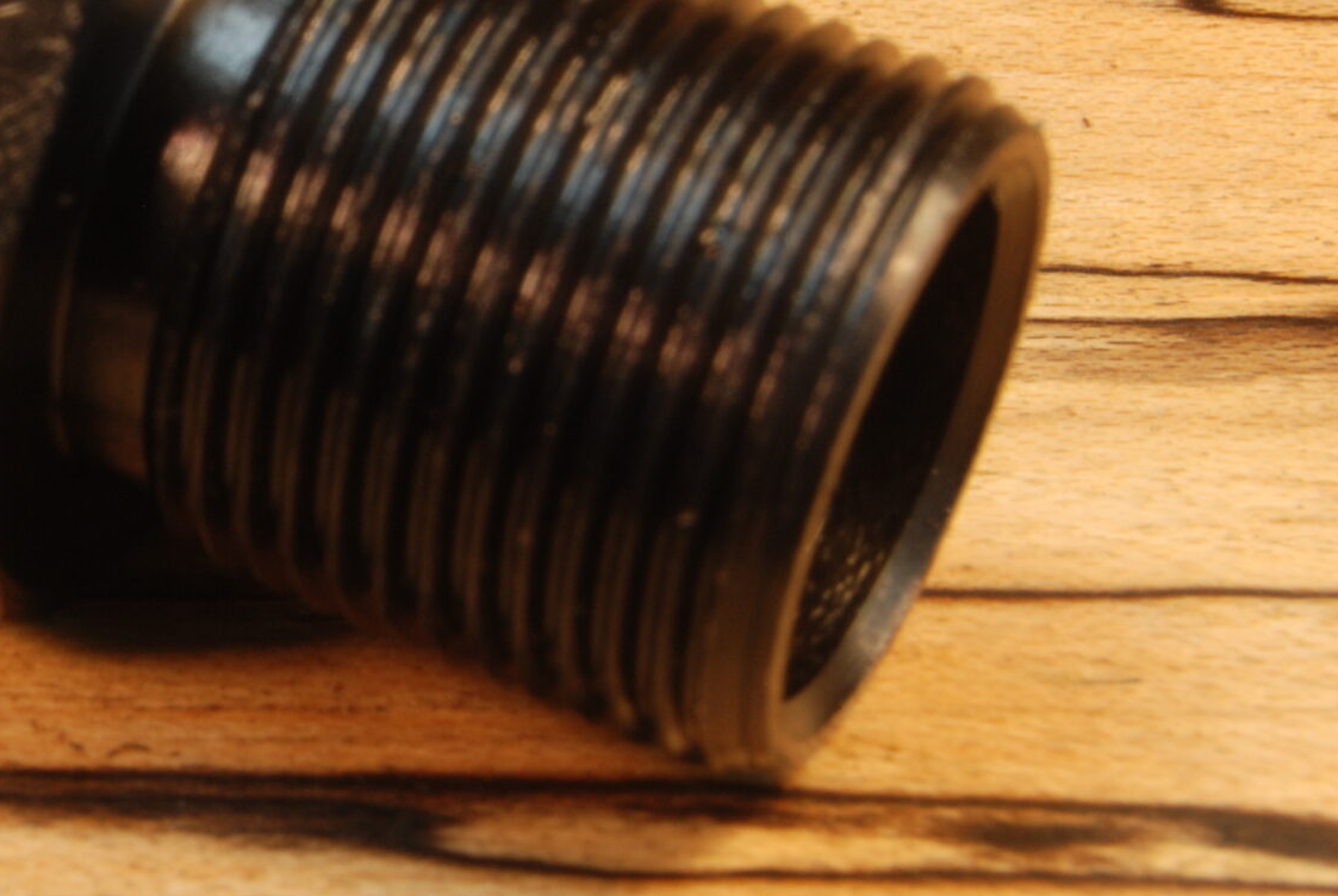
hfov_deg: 10.8
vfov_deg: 7.3
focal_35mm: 188
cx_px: -14
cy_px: 102
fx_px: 7002
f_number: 20
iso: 200
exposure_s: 1/10
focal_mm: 55
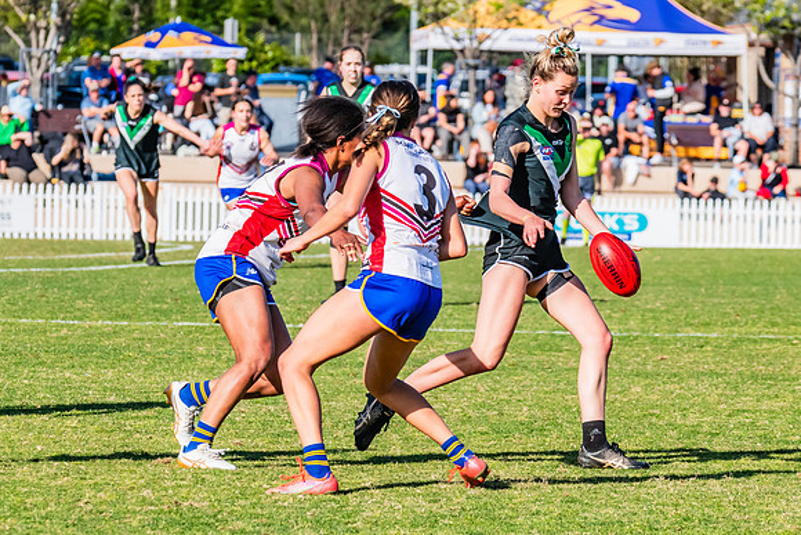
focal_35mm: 355
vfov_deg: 3.9
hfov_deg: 5.8
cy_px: 221
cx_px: 368
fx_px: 7905
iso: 800
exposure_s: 1/1600
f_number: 10
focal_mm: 220
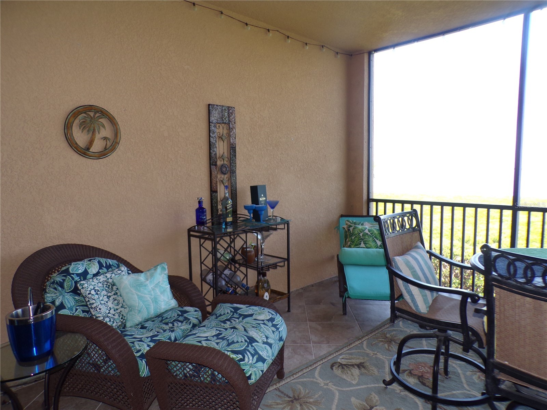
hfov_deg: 71.6
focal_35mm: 24
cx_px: 274
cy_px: 205
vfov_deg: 56.8
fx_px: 379
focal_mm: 4.3
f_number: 3
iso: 100
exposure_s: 1/70
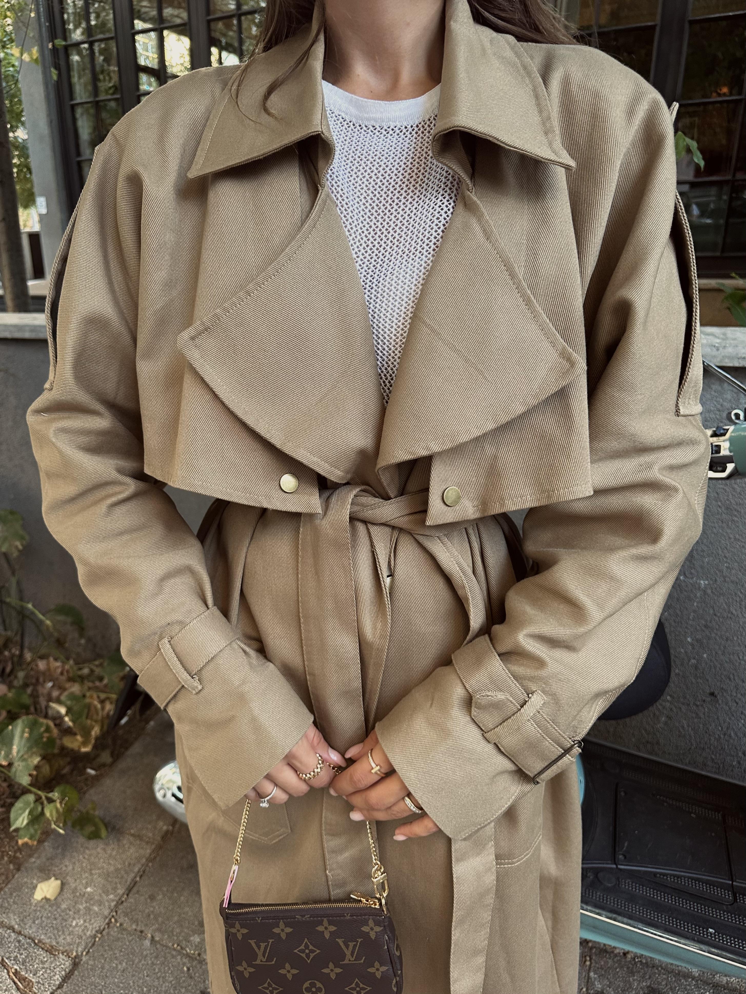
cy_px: 497
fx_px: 690
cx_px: 373
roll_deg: +0.6
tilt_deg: -19.3
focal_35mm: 24
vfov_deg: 71.6
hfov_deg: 56.8
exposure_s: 1/109
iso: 250
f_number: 1.78
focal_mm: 6.86
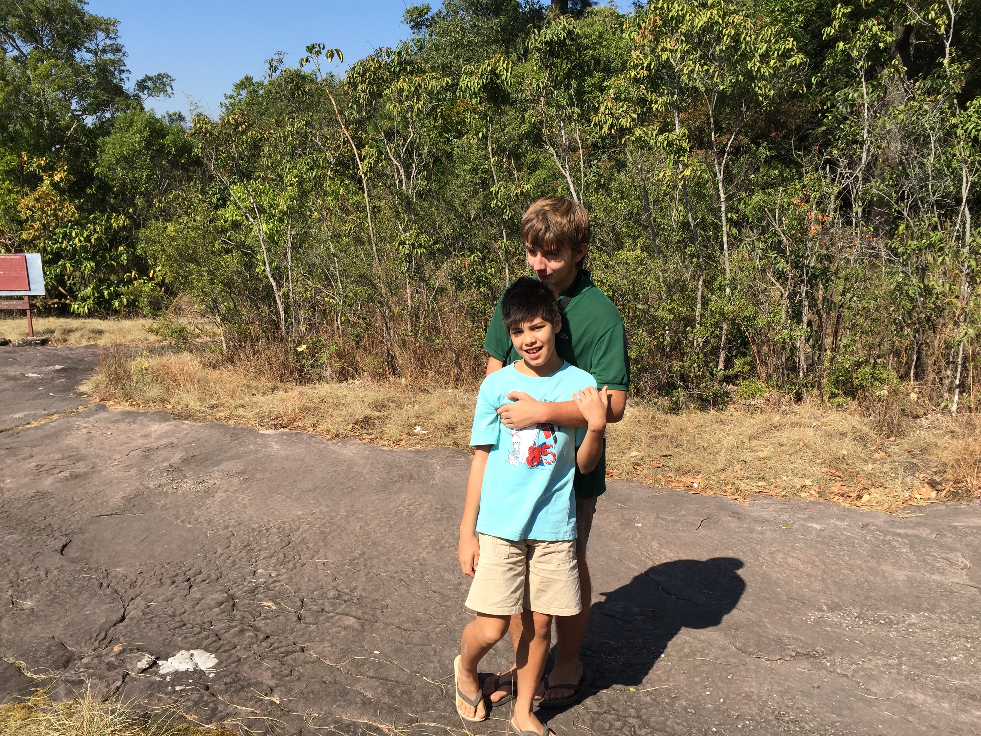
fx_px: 822
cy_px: 368
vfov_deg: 48.2
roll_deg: -1.7
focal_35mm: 29
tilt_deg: -14.0
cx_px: 490
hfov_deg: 61.7
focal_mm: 4.15
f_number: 2.2
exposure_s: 1/1721
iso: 32
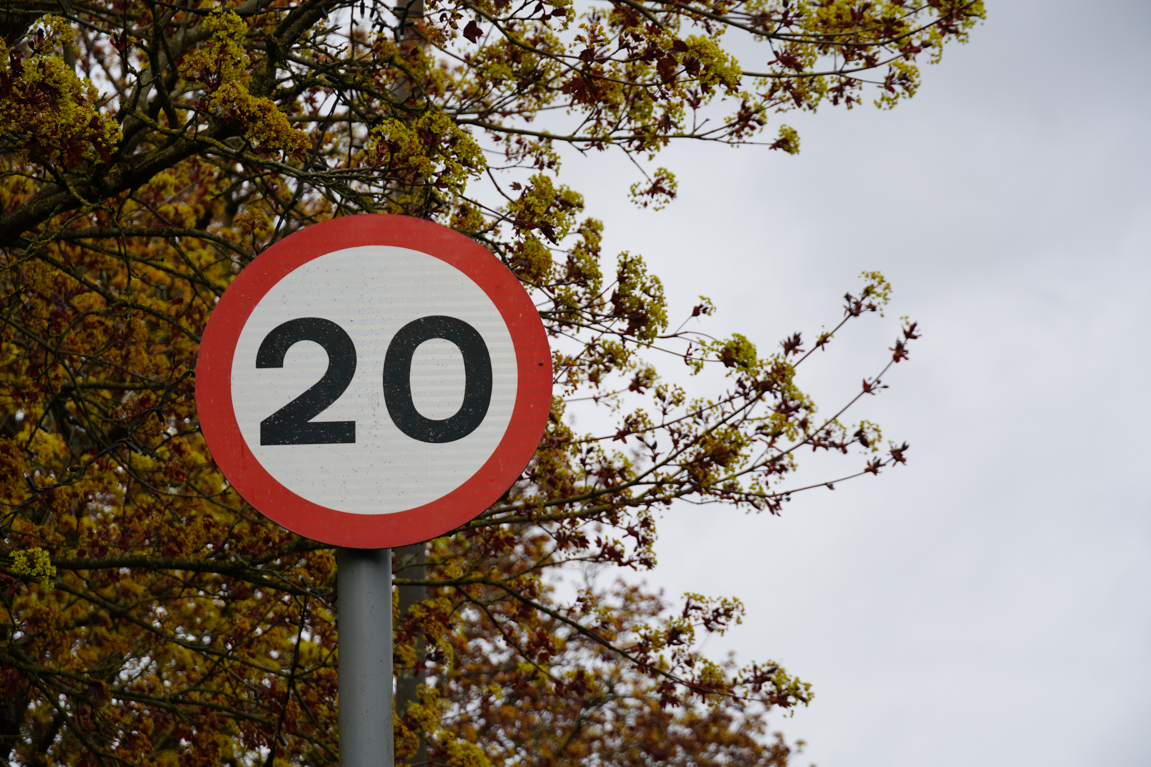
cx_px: 576
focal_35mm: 105
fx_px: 3357
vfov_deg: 13.0
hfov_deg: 19.5
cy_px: 384
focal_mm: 70
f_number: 5.6
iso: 100
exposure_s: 1/500
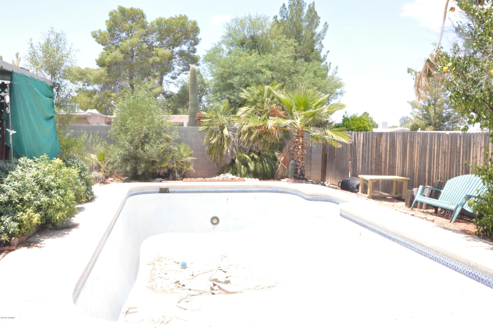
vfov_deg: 47.8
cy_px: 164
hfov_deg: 67.4
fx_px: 369
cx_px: 246
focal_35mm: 27
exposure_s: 1/200
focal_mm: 18
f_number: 22
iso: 2000
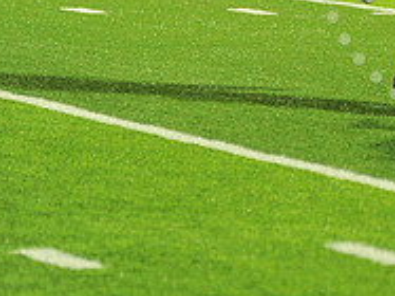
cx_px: 511
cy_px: -68
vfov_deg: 2.5
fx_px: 6797
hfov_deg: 3.3
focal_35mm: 596
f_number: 5
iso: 5000
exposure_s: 1/640
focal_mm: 200
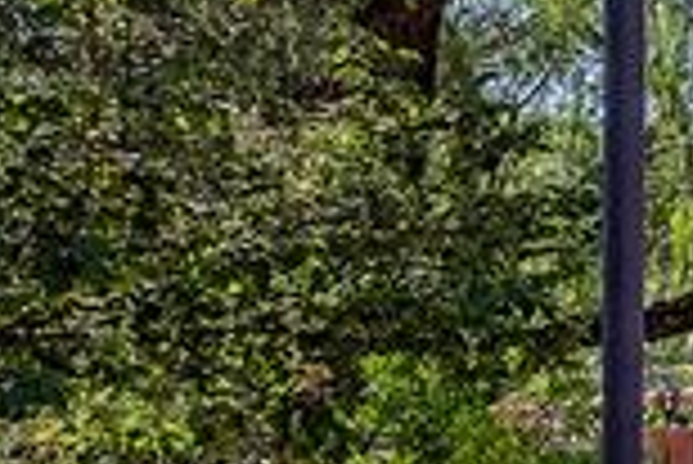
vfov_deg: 14.7
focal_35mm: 93
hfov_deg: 14.0
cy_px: 243
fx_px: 1792
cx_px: 1714
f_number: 11
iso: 1250
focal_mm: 14
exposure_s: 1/500
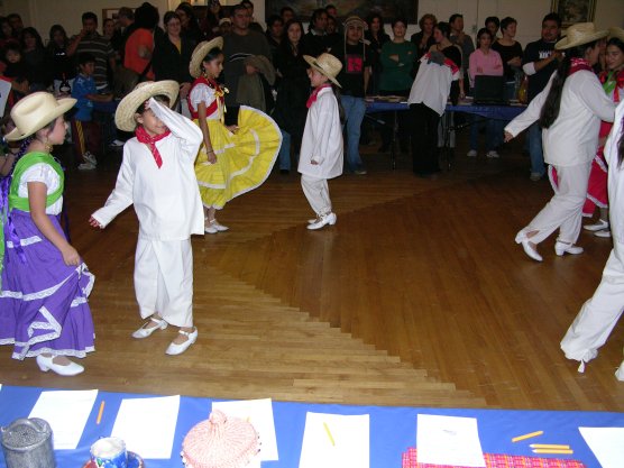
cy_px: 234
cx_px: 312
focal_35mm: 35
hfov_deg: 52.6
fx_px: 631
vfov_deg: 40.7
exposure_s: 1/60.1
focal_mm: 8.9
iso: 200
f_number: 2.8
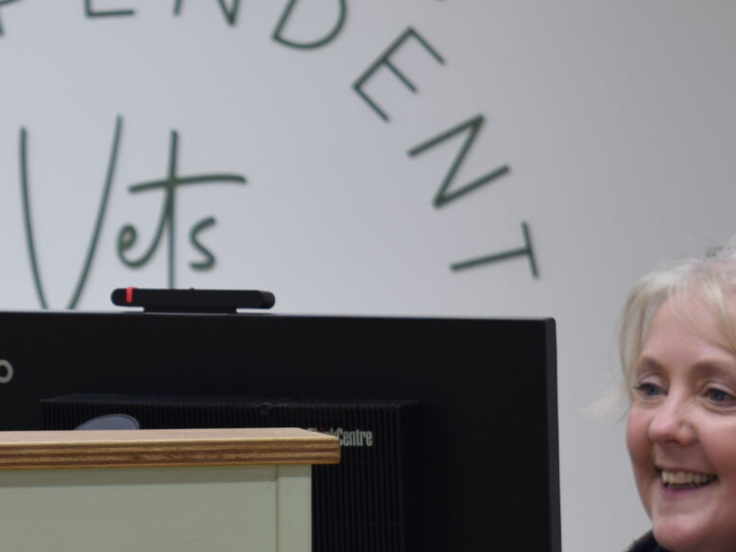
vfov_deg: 5.7
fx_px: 5540
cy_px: 358
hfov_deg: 7.6
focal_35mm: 261
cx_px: -37
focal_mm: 55
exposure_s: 1/30
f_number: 6.3
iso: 100
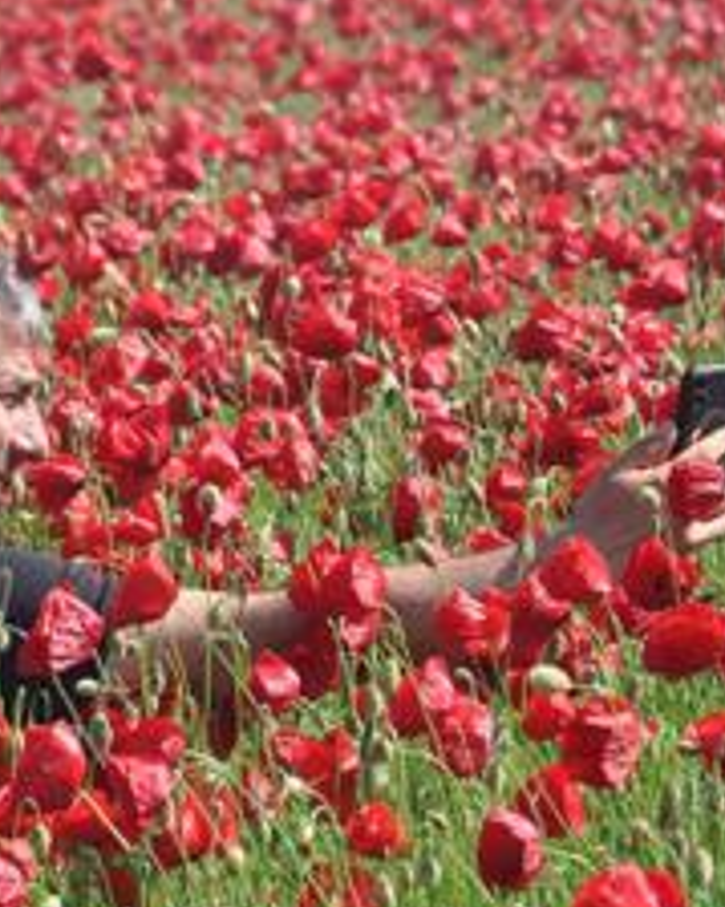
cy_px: 433
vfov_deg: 4.8
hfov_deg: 3.8
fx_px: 10878
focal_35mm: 405
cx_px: -53
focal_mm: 105
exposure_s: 1/1000
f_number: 8
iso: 500
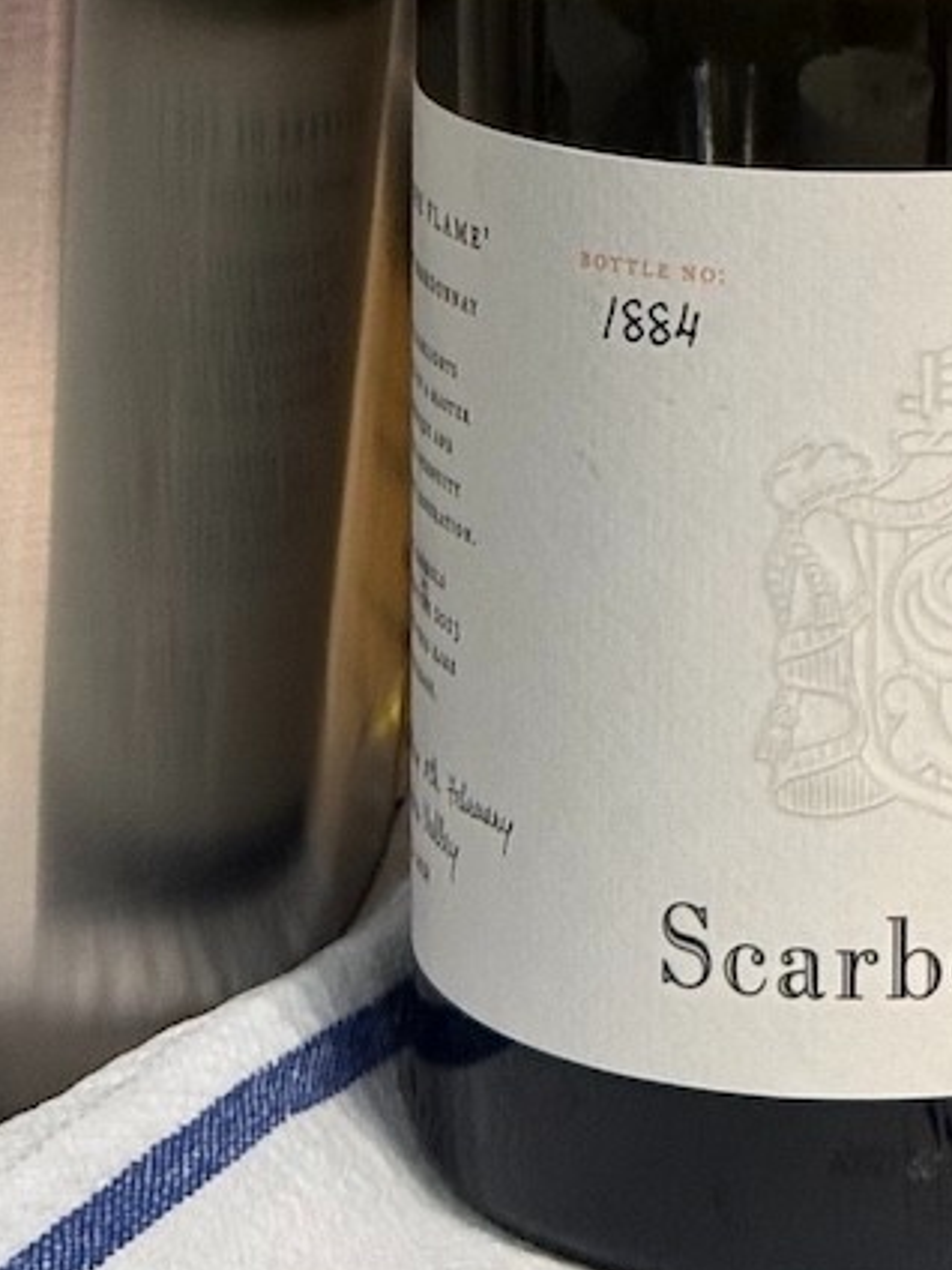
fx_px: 5537
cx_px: 1078
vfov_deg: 12.6
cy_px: -505
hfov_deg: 9.7
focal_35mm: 151
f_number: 1.78
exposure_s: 1/50
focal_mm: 6.76
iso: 200
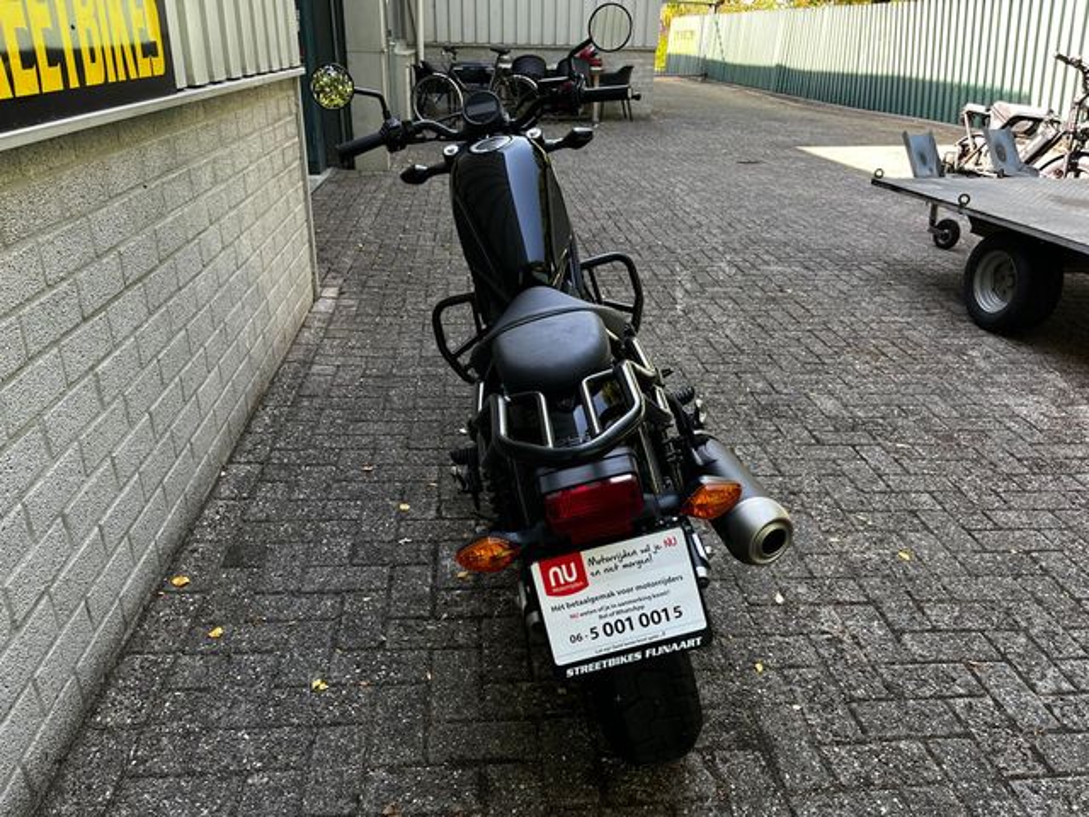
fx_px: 818
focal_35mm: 26
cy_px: 408
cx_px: 544
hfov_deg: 67.3
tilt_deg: -24.7
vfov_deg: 53.1
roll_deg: -1.2
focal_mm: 5.1
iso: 40
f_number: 1.6
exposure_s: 1/122
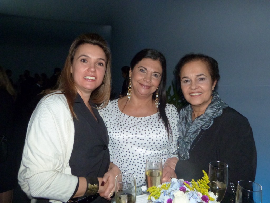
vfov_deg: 54.9
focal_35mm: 25
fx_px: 195
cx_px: 135
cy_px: 102
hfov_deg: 69.4
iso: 400
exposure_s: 1/250
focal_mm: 4.5
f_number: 2.8
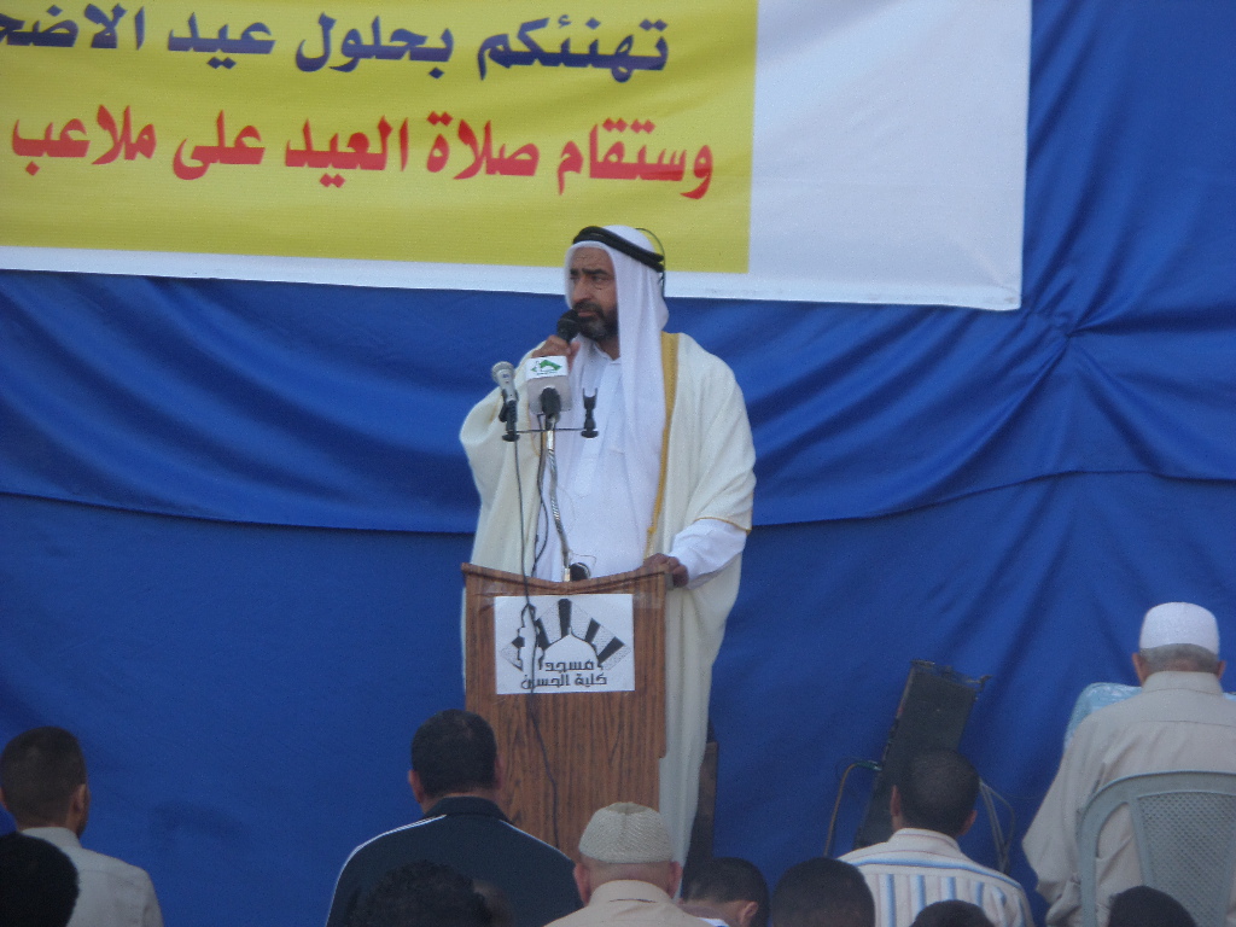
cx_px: 618
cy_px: 464
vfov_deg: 6.2
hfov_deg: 8.2
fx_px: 8569
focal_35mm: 240
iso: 120
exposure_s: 1/60
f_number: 6.3
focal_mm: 43
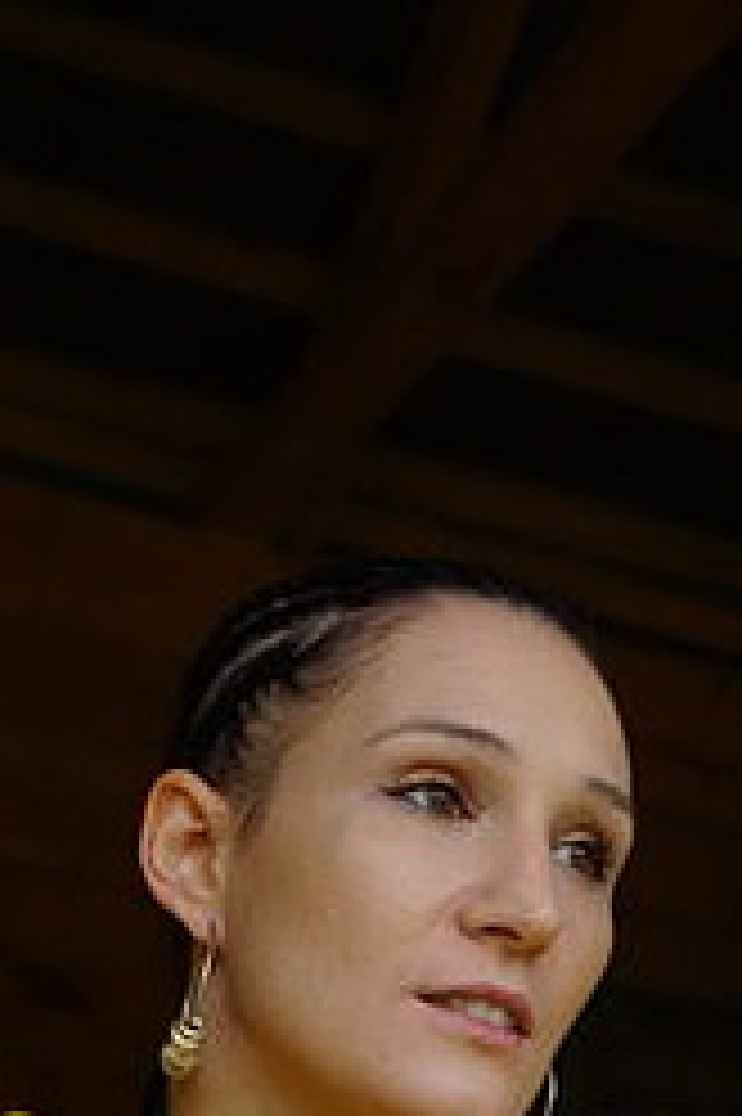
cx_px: 535
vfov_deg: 15.0
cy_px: 842
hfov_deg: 10.1
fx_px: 4210
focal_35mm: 136
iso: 100
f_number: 6.3
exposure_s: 1/80
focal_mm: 50
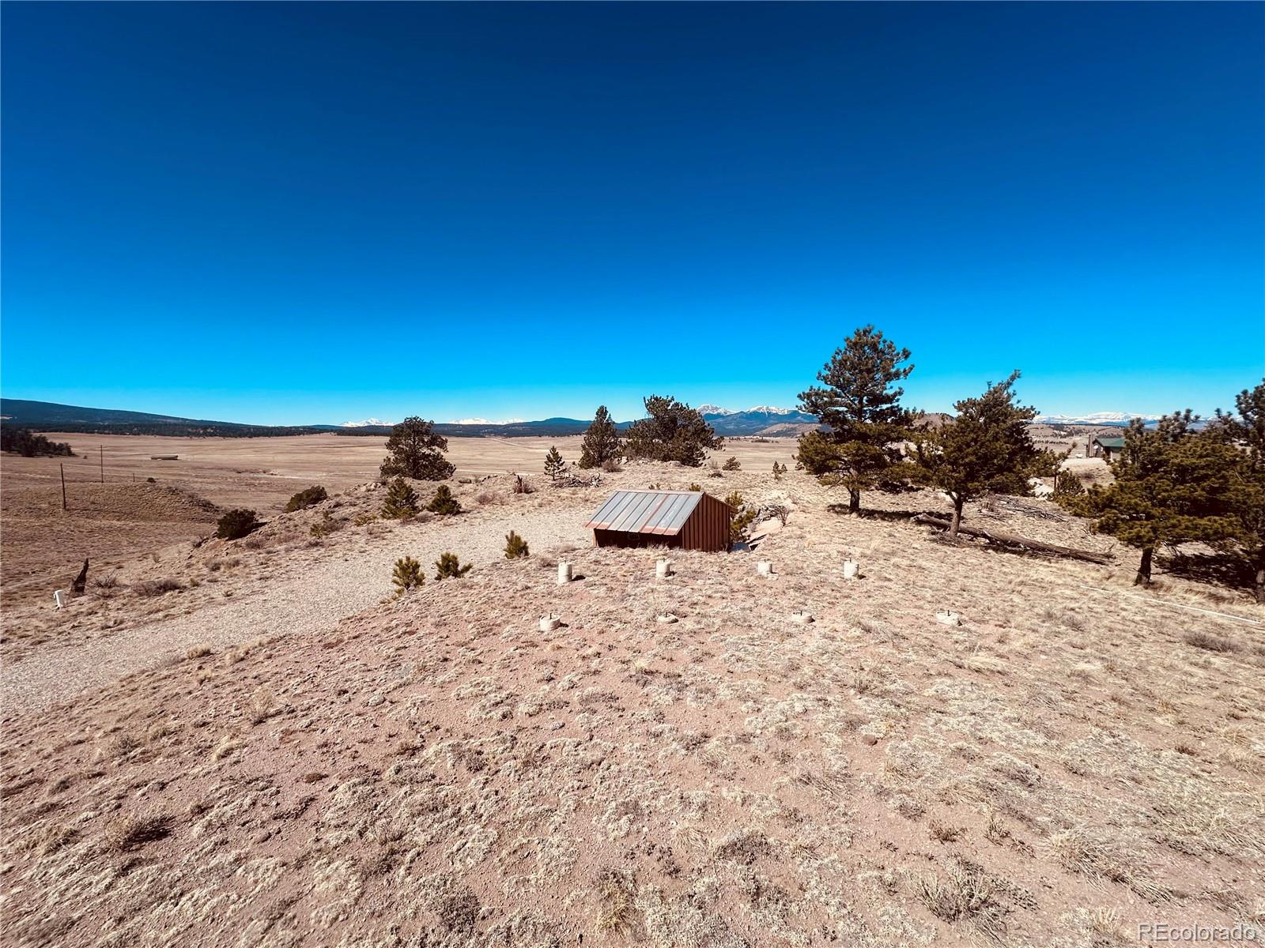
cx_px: 632
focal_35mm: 14
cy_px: 474
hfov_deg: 102.1
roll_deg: +0.0
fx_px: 512
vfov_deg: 85.7
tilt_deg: -2.9
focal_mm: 2.22
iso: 50
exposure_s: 1/2506
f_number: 2.2
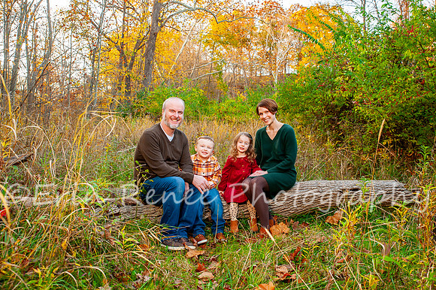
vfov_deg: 39.7
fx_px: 402
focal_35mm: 33
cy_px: 142
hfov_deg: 56.9
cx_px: 236
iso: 500
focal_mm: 30
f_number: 5.6
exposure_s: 1/160
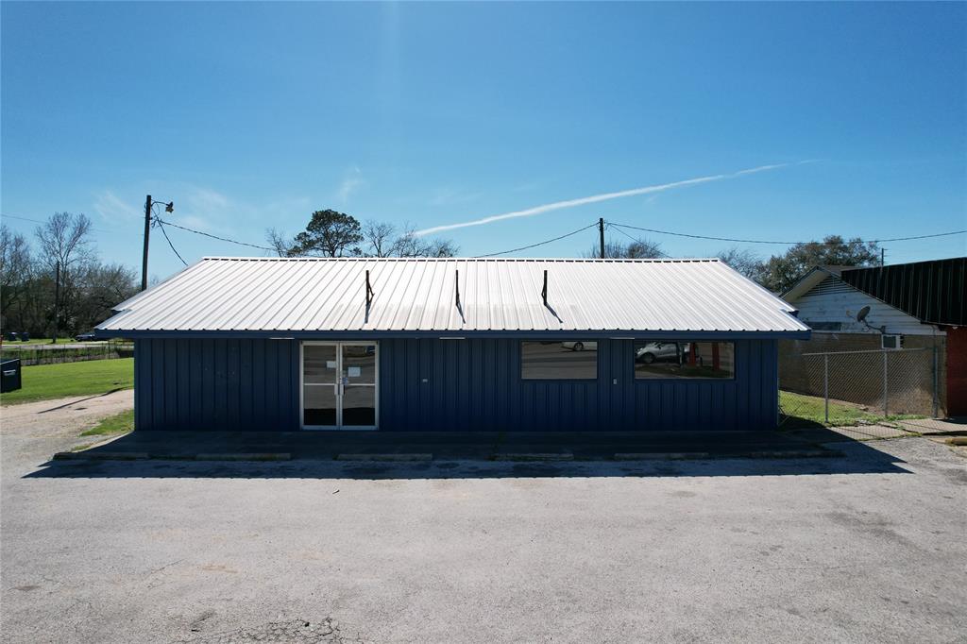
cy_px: 322
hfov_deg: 78.6
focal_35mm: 22
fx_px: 591
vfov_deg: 57.2
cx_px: 484
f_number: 2.8
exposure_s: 1/4000
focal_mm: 8.38
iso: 150
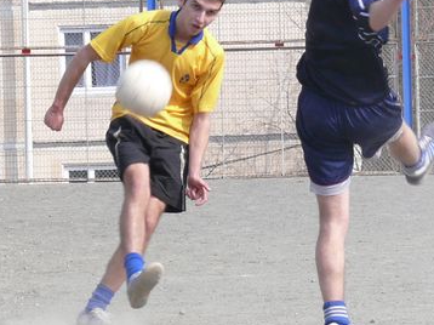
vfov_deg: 3.5
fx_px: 5312
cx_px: 315
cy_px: 159
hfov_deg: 4.7
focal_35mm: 424
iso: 100
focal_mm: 32.1
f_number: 5.6
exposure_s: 1/250
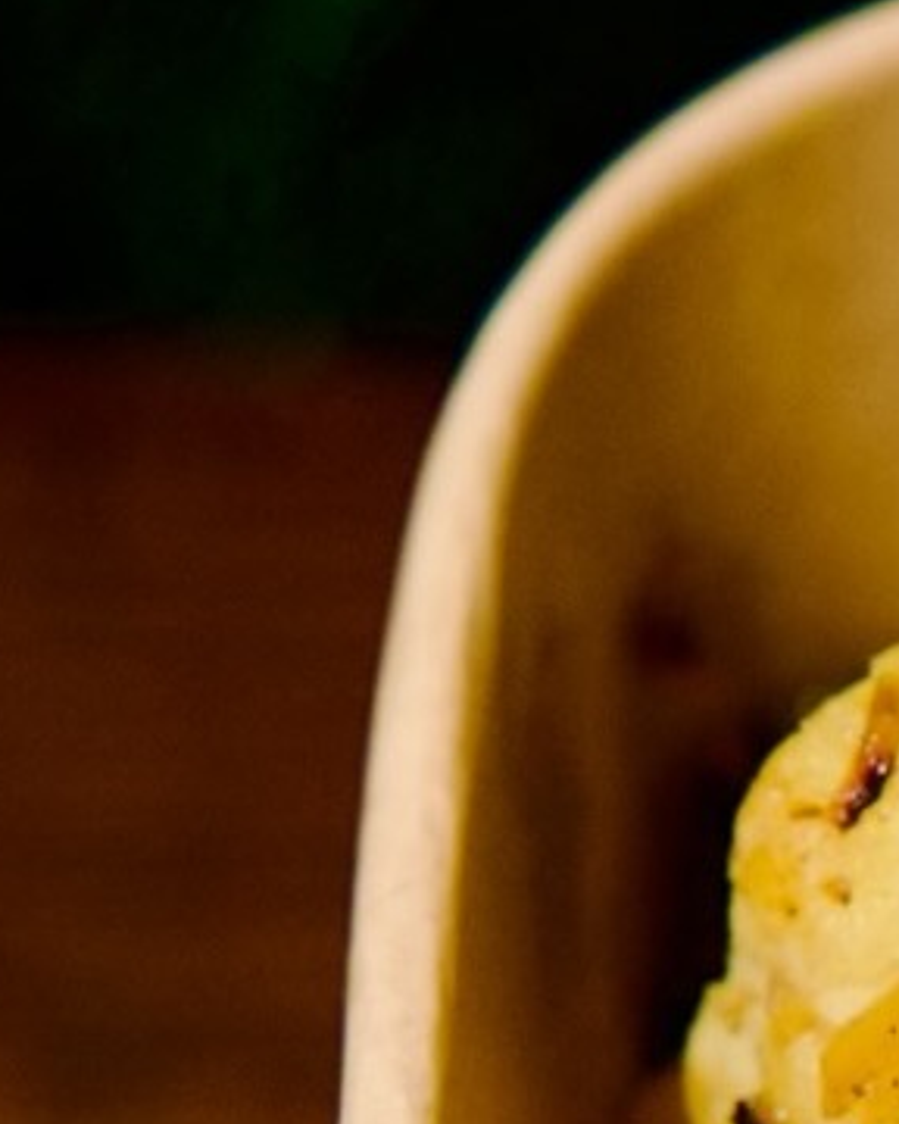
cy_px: 1268
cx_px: 2140
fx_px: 14201
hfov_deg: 3.6
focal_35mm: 427
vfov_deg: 4.5
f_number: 4.5
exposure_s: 1/250
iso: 2000
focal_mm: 87
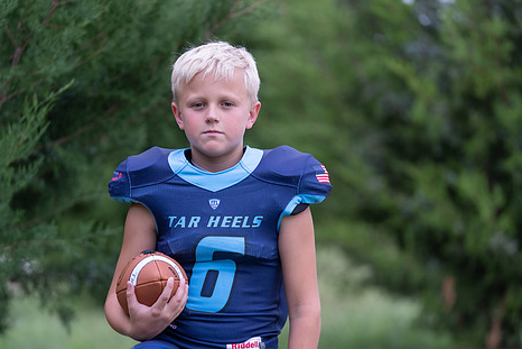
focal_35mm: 168
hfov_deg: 12.2
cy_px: 201
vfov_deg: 8.2
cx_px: 239
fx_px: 2437
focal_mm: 135
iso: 640
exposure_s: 1/320
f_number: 2.8
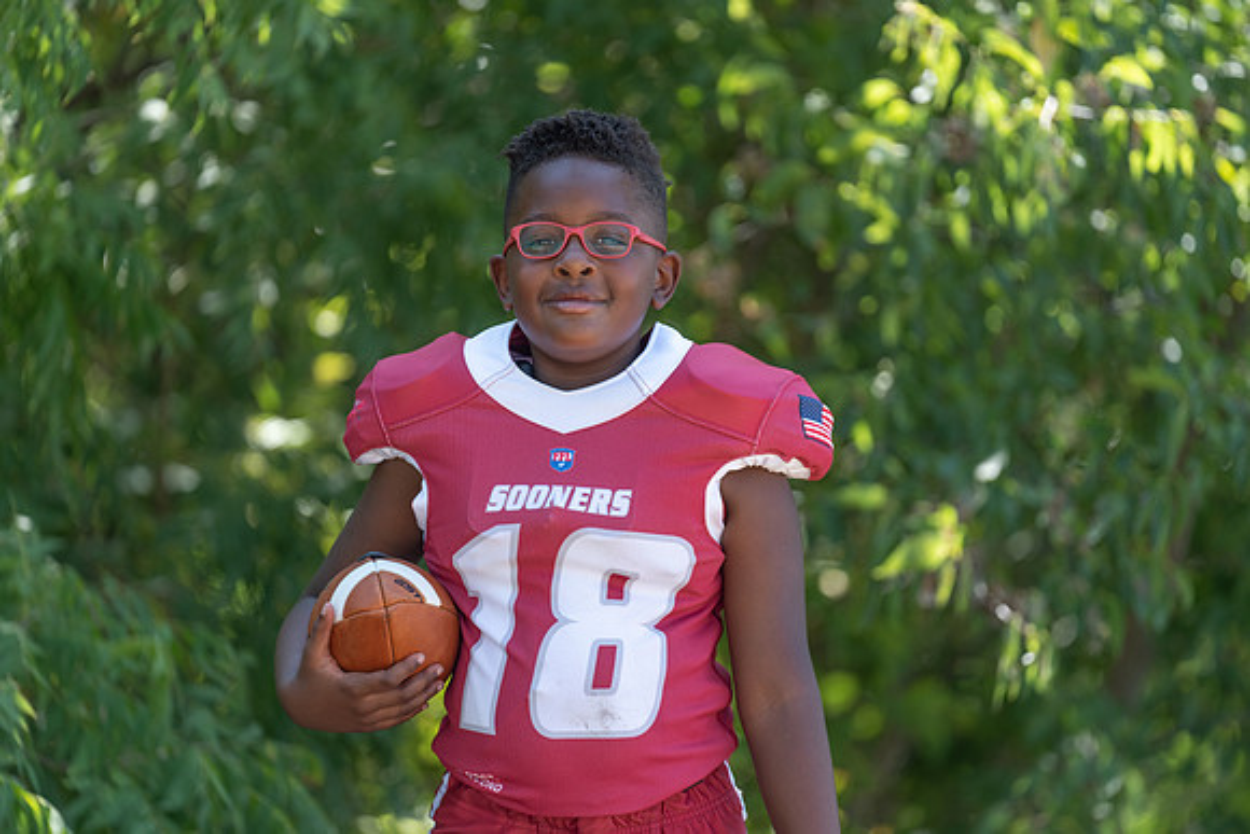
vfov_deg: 7.9
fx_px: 6043
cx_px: 625
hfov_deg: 11.8
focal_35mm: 174
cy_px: 417
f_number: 2.8
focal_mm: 174
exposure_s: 1/320
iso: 100
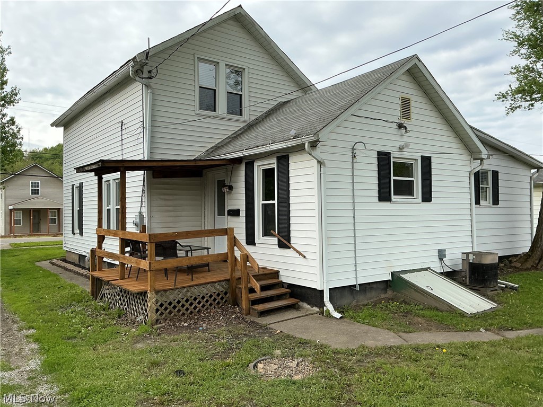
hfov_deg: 63.4
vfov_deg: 49.7
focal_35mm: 28
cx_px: 272
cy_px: 204
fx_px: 439
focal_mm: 3
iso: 25
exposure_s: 1/1250
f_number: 1.8
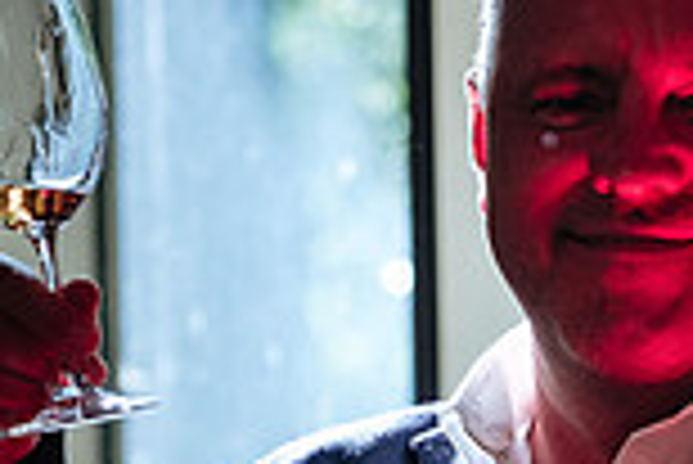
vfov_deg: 3.7
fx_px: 7225
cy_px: 537
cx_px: 397
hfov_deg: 5.5
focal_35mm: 375
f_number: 2.8
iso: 200
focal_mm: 63.4
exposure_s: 1/60
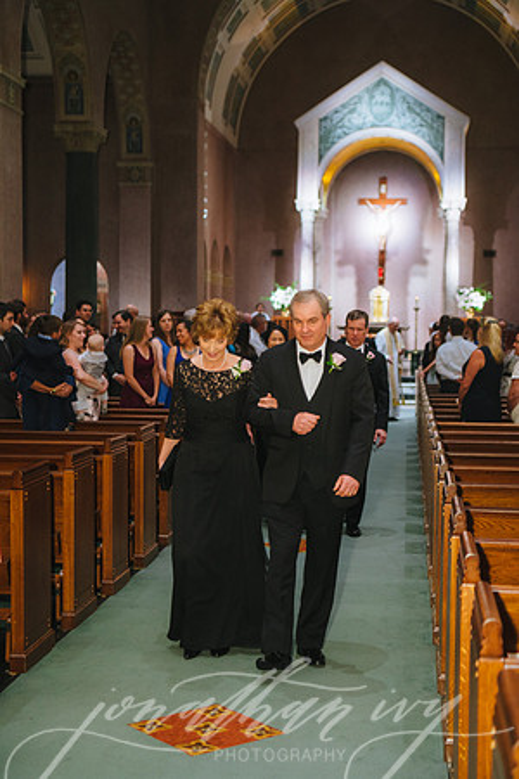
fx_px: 1211
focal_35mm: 56
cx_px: 260
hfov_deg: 24.2
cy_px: 390
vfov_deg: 35.6
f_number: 2.8
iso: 1250
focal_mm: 56
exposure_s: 1/200
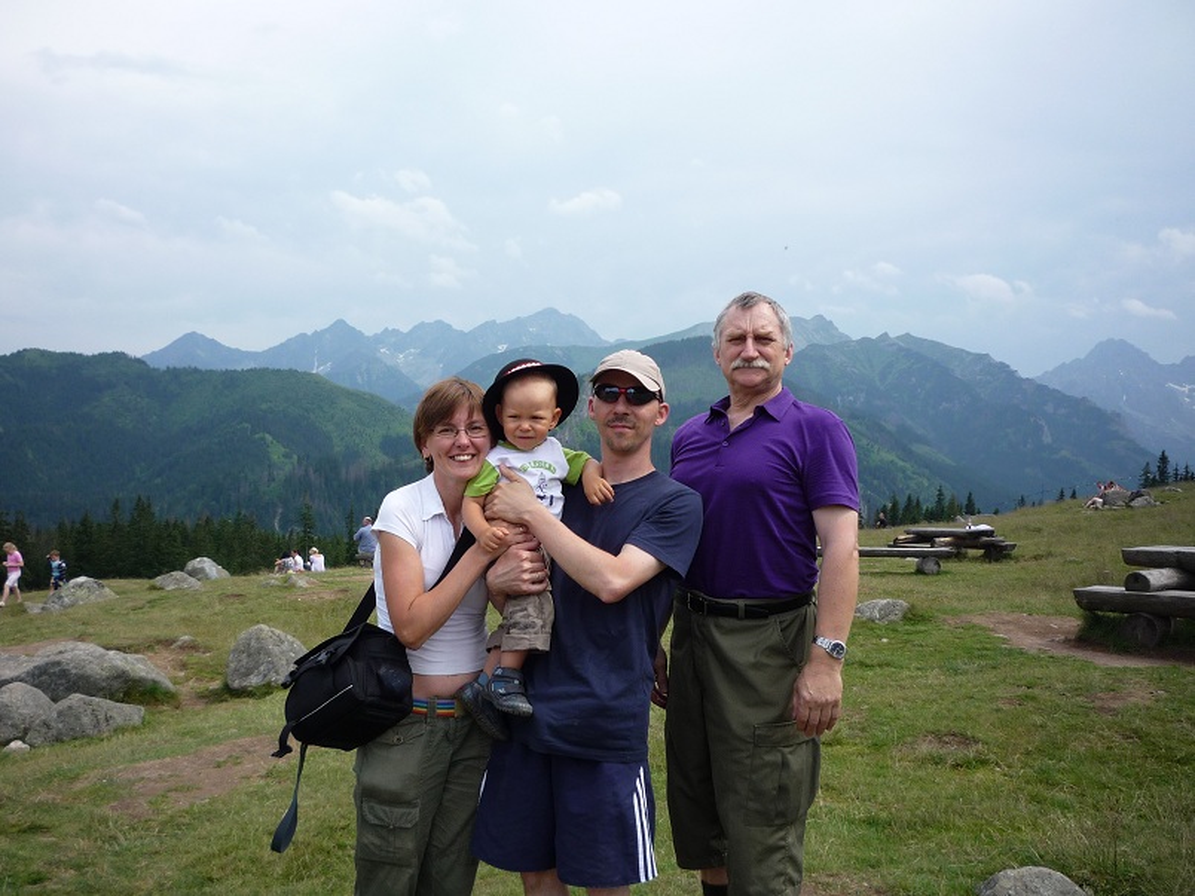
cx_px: 598
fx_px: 1105
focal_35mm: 32
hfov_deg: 56.8
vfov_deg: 44.2
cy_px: 448
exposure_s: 1/400
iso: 100
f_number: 4
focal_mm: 5.2
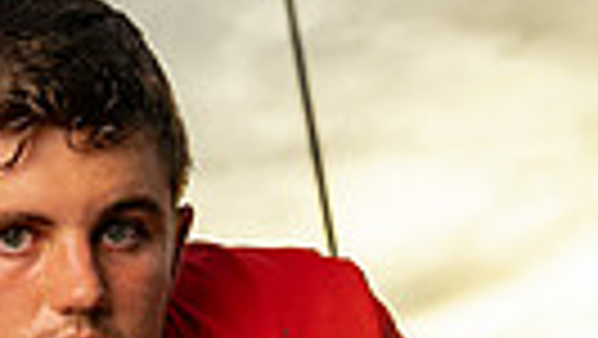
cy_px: 874
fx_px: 2412
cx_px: 166
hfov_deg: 14.1
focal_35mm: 152
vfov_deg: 7.4
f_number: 5.6
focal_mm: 43
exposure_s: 1/500
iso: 200
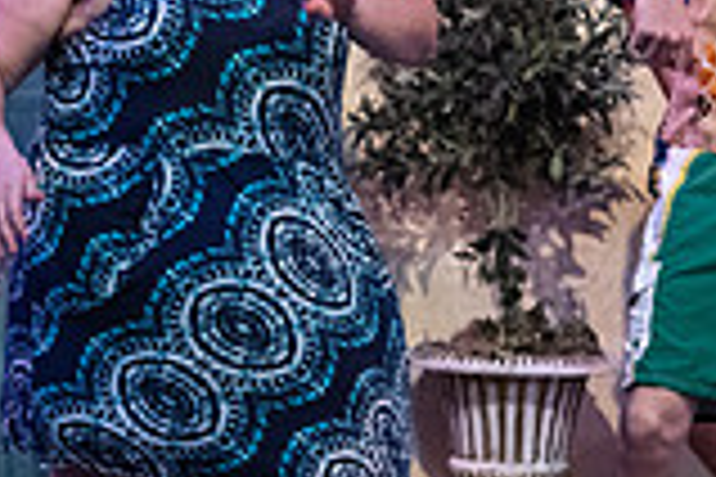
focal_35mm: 512
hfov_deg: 4.0
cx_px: 194
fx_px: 10182
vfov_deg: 2.7
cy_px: 65
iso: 3200
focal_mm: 140
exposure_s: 1/500
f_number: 3.2
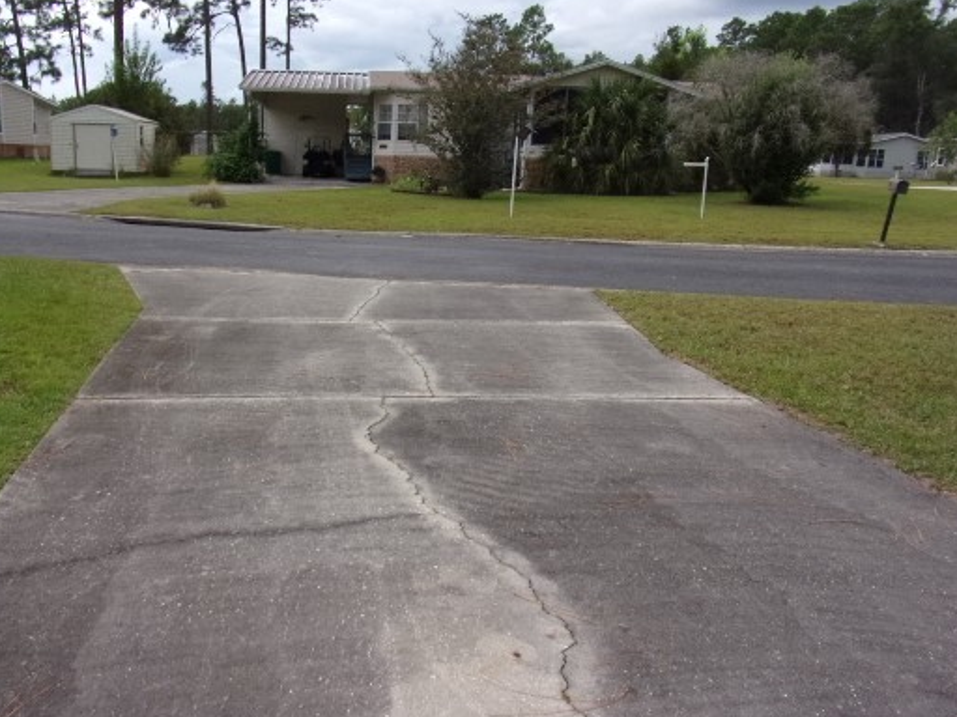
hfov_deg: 59.4
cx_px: 379
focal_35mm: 30
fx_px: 829
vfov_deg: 46.8
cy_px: 349
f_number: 3.3
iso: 80
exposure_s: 1/250
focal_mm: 4.3
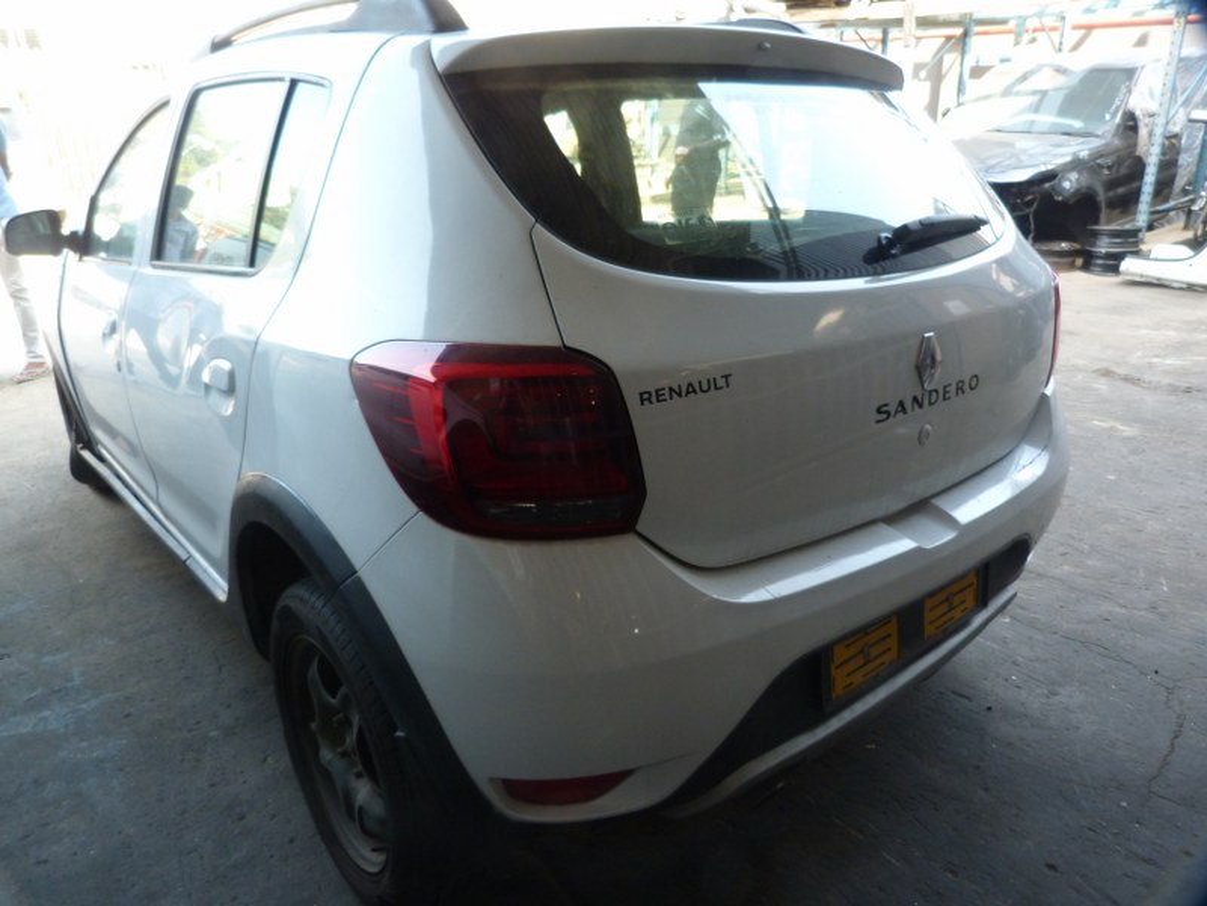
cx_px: 604
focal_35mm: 25
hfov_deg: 69.4
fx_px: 872
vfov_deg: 54.9
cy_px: 453
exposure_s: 1/60
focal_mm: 4.5
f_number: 2.8
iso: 160
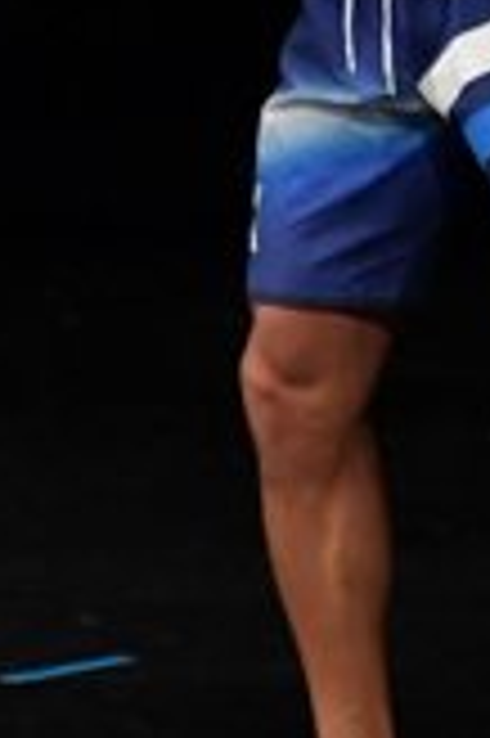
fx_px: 26146
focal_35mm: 1278
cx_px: 636
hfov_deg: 1.1
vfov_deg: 1.6
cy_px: -90
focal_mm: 180
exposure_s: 1/400
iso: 3200
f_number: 5.6
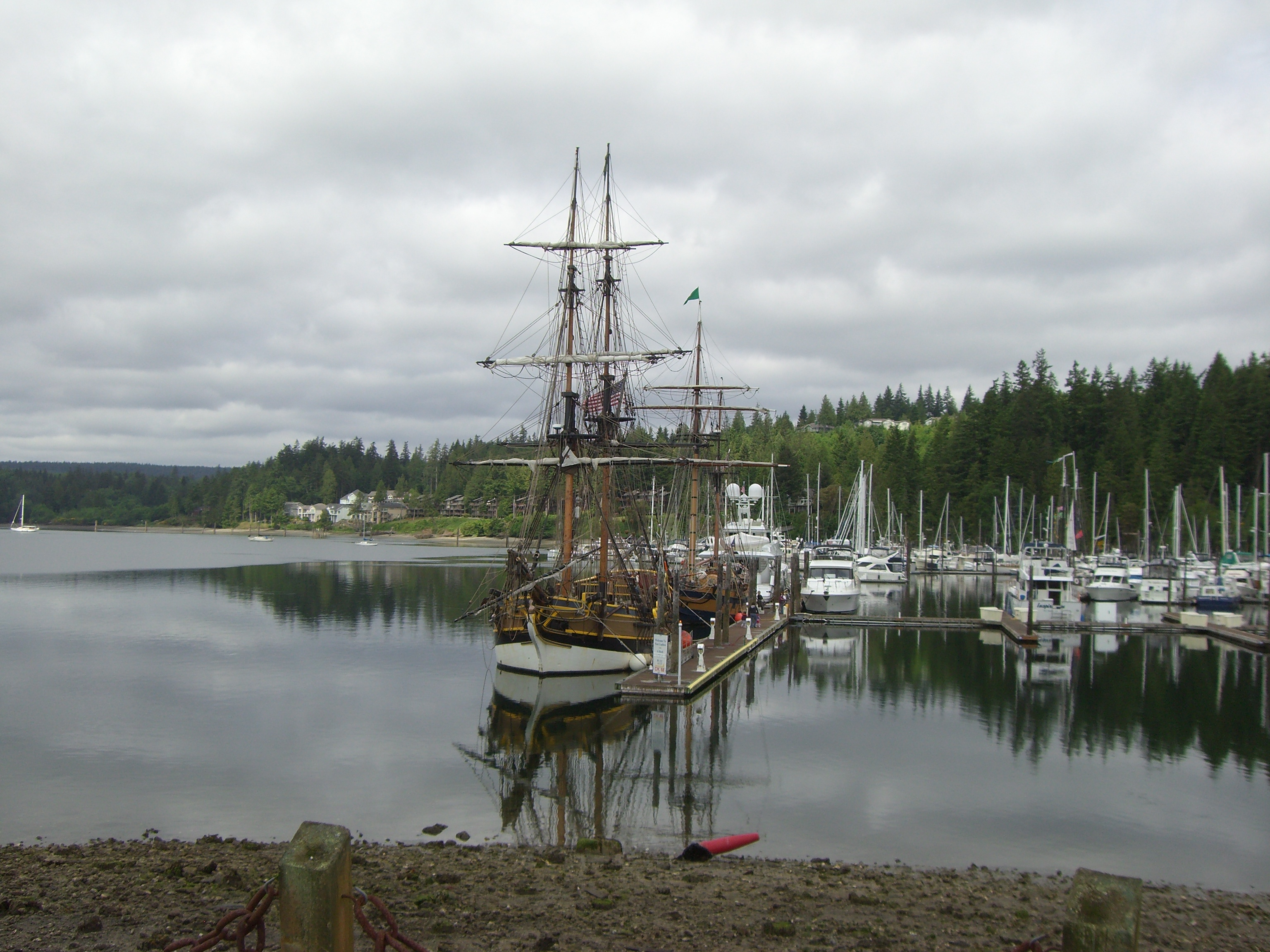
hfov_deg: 49.0
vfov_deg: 37.7
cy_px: 476
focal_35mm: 38
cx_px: 635
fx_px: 1394
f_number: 4.3
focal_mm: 6.2
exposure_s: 1/640
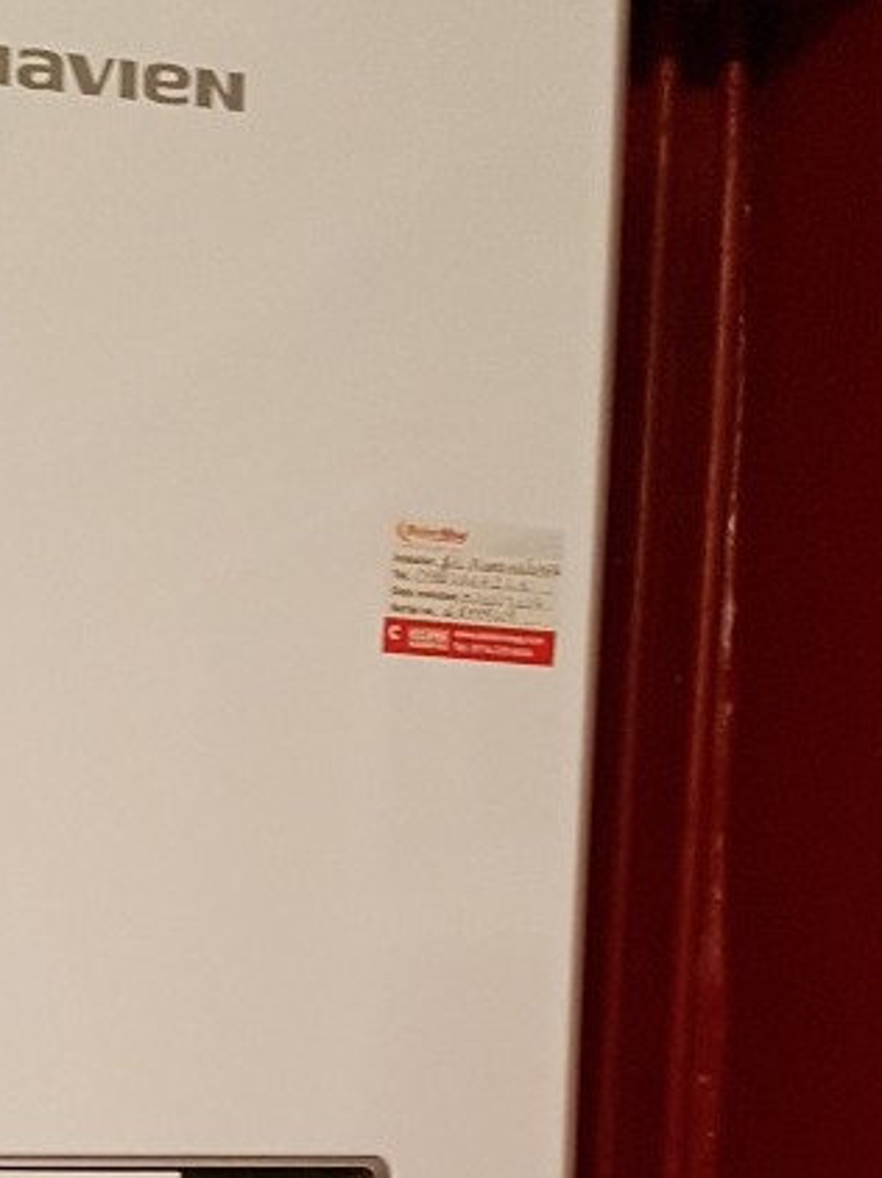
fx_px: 2517
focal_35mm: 74
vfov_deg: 25.1
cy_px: 1181
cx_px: 114
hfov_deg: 19.6
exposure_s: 1/10
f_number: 1.7
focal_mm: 4.2
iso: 320
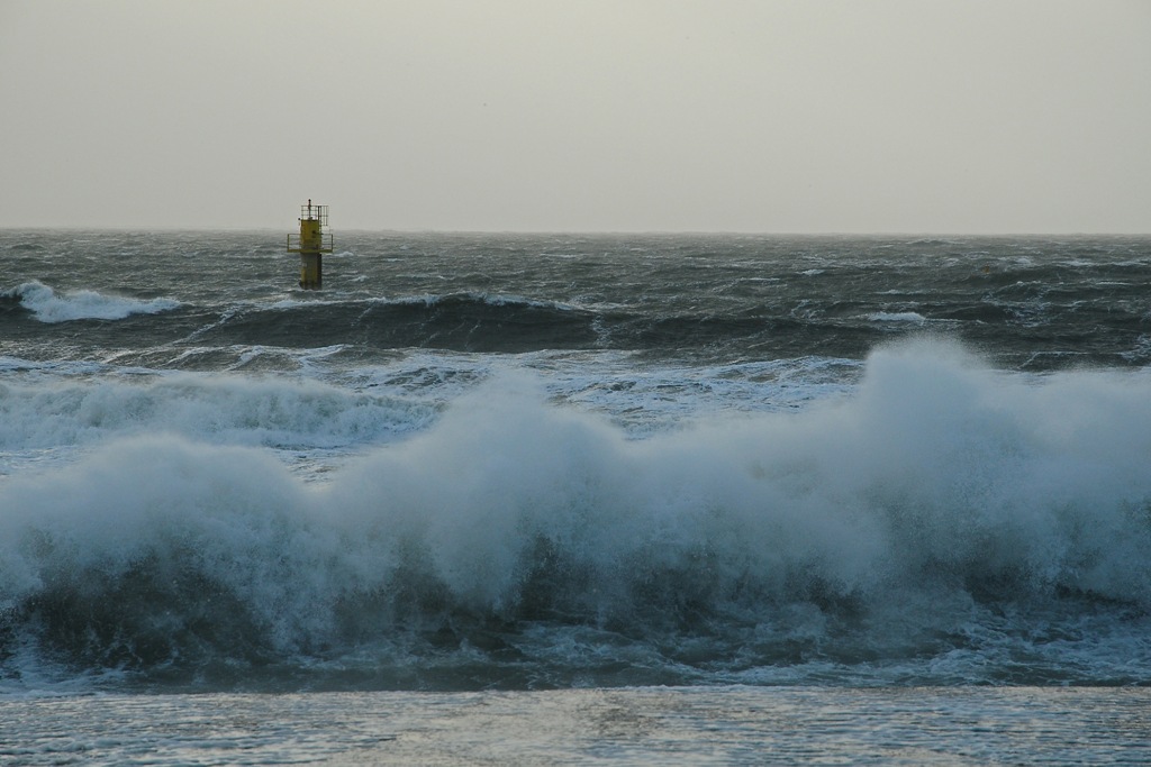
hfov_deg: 18.9
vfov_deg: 12.7
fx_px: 3453
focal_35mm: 108
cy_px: 384
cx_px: 576
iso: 400
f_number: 8
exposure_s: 1/500
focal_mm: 72
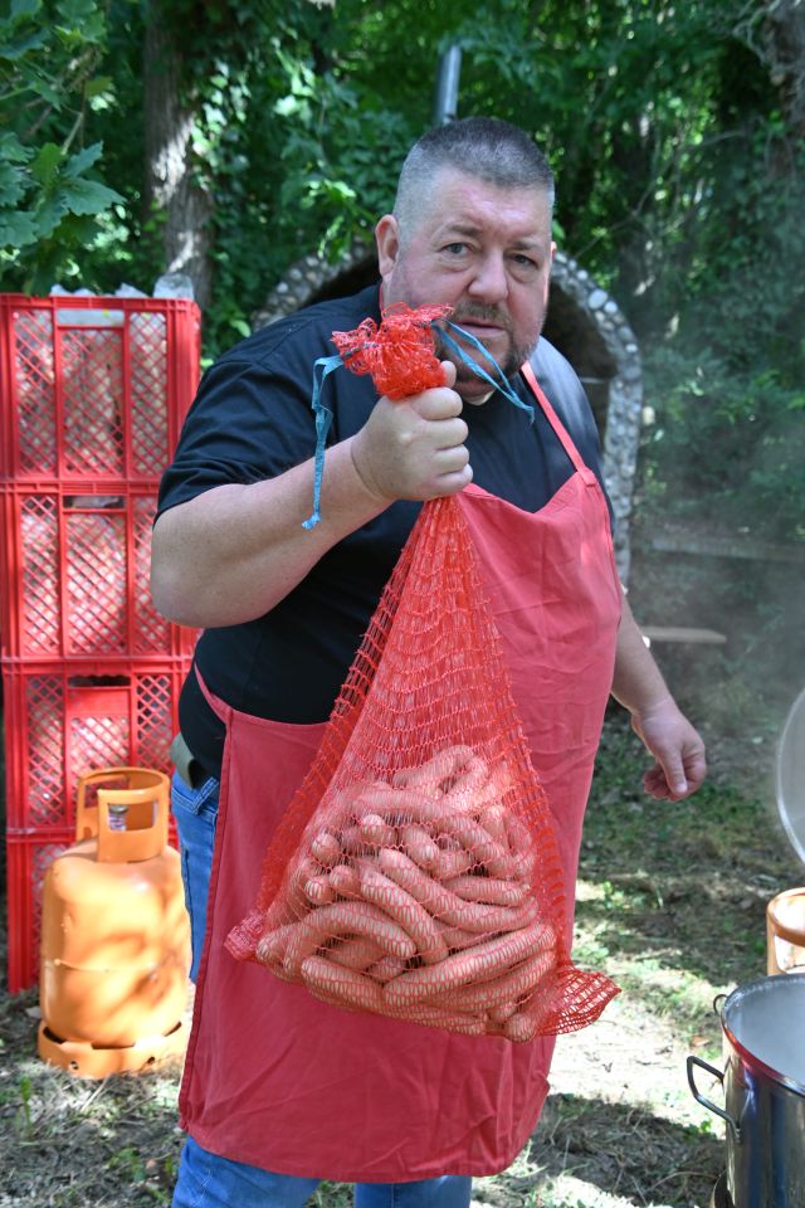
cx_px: 402
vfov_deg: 42.3
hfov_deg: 28.9
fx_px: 1560
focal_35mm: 46
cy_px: 604
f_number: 5
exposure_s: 1/100
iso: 200
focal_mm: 31
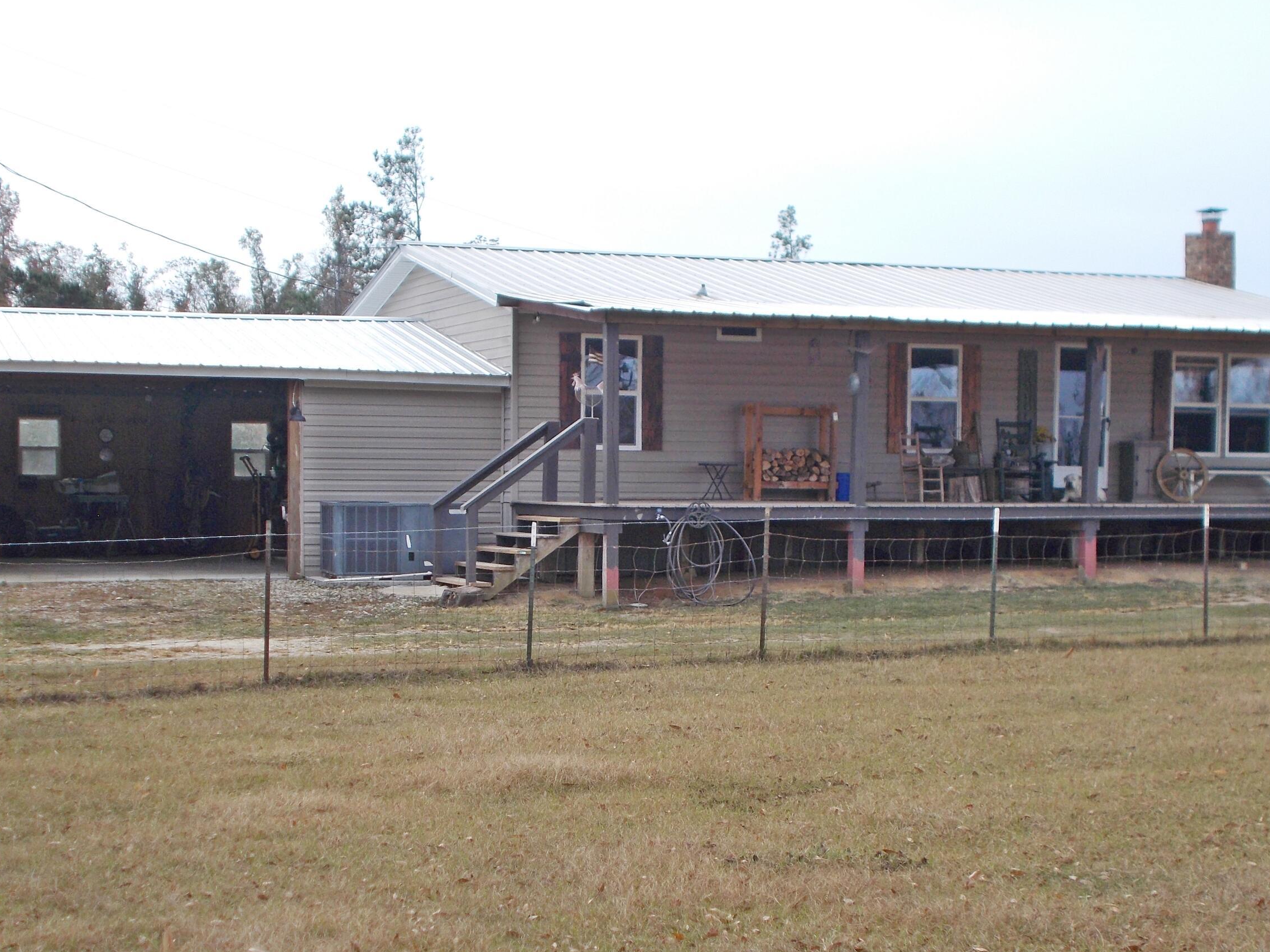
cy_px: 568
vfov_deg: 25.2
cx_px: 633
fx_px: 2128
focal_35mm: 58
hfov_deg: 33.2
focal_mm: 7.9
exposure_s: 1/400
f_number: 4.2
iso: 80
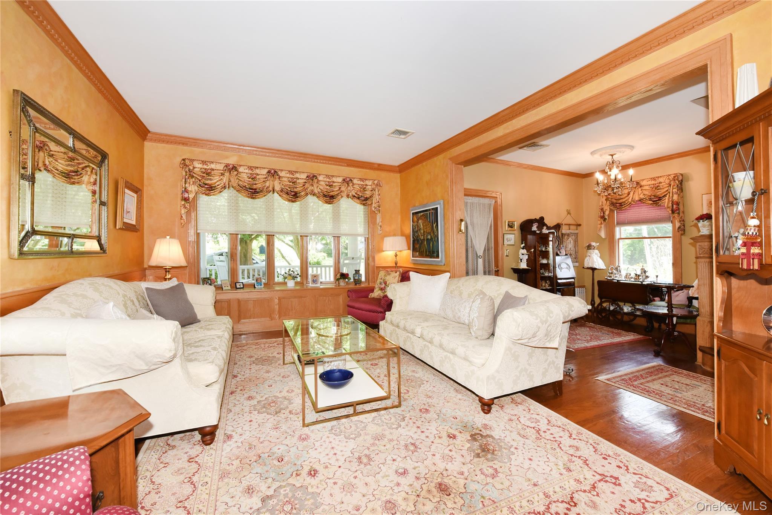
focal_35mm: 14
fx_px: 300
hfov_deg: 104.2
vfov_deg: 81.2
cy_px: 258
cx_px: 386
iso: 1600
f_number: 9
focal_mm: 14
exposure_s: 1/100
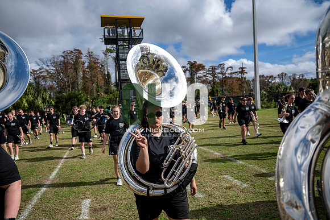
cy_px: 110
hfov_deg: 73.7
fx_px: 220
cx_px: 165
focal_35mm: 24
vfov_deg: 53.2
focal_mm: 24
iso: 40
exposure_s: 1/1250
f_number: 2.8
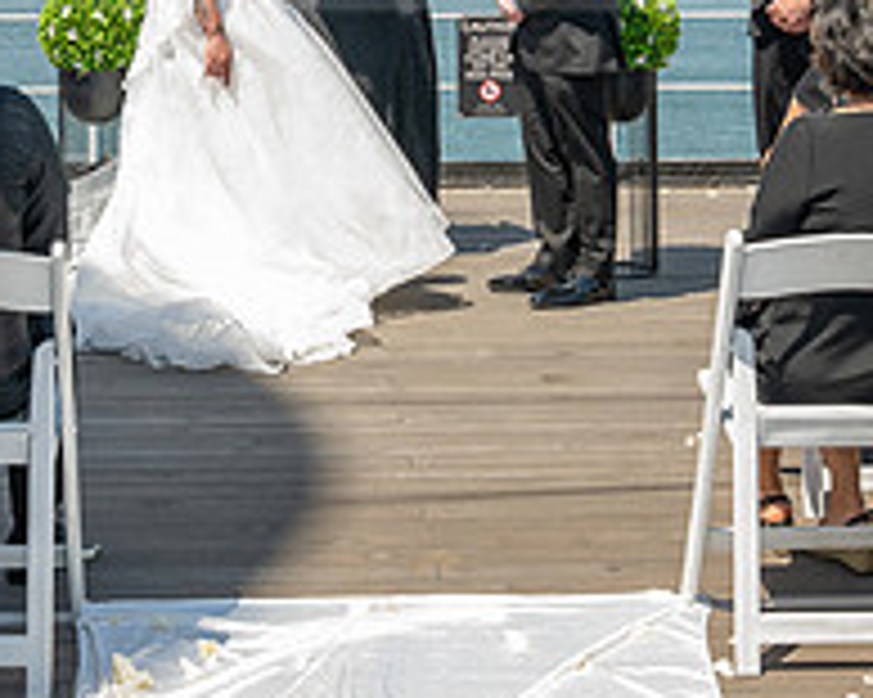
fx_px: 2247
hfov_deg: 22.0
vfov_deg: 17.0
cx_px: 366
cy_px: -97
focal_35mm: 87
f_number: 9
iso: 200
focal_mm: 30.5
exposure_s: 1/200
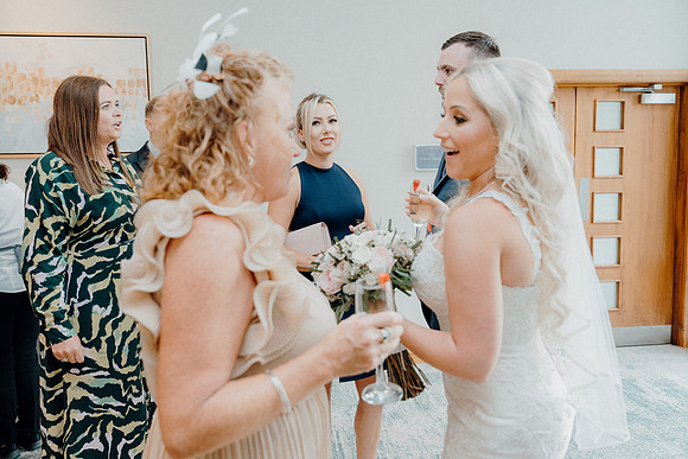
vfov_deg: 45.0
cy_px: 230
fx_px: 554
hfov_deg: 63.6
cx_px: 344
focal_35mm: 29
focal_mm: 29
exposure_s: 1/200
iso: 2500
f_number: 3.5
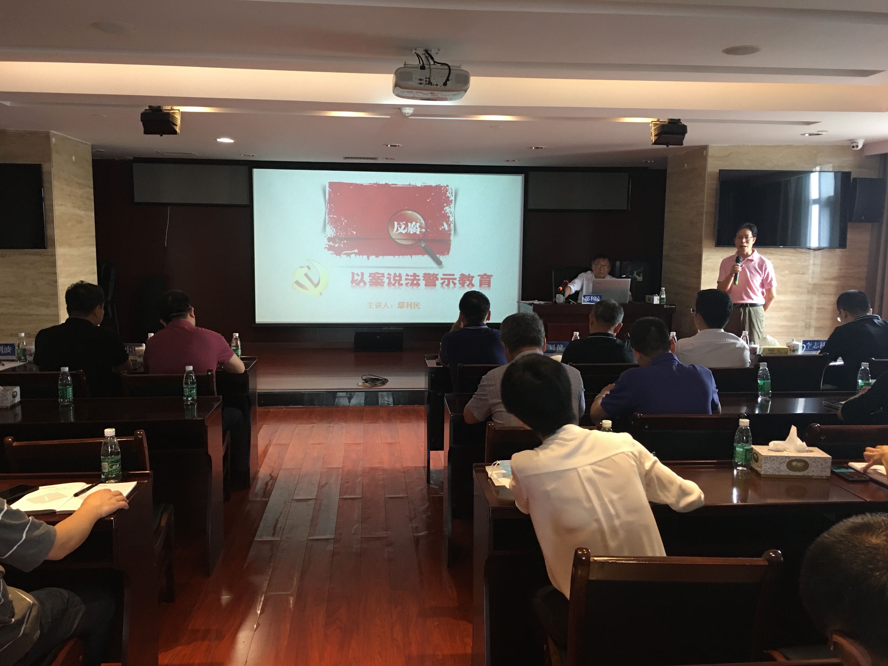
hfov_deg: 61.7
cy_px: 333
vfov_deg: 48.2
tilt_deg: -8.4
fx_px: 744
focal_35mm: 29
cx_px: 444
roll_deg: -0.2
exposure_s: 1/17
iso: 100
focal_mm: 4.15
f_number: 2.2
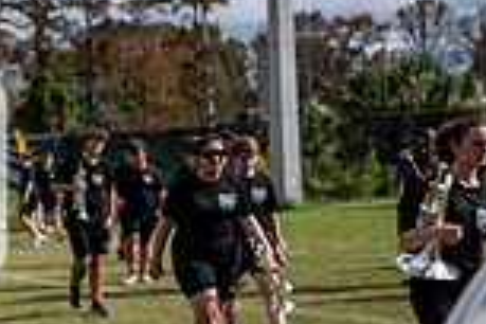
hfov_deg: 19.6
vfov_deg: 15.0
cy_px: 208
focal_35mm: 91
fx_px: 1228
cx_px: -232
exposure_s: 1/1250
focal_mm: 24
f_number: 2.8
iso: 40
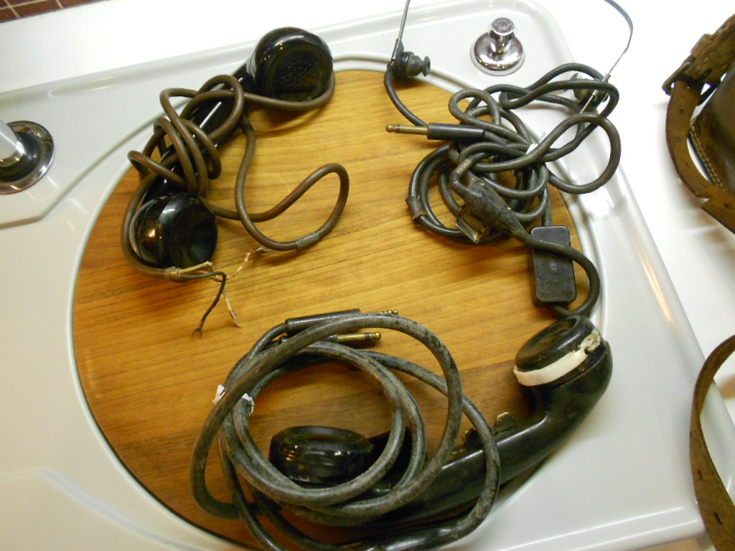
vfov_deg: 48.2
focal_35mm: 29
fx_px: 616
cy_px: 276
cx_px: 368
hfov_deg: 61.7
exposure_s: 1/20
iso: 400
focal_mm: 5.1
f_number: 3.4
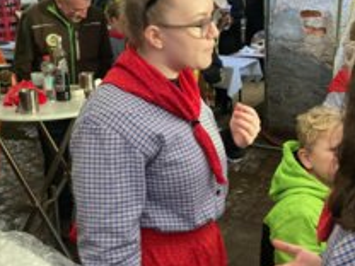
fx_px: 513
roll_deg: +1.1
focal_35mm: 50
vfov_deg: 29.1
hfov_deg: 38.0
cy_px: 130
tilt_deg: -14.7
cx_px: 138
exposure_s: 1/50
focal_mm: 4.25
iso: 250
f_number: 1.8
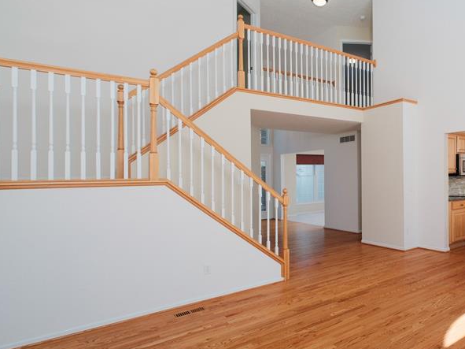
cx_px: 387
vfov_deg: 54.9
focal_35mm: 25
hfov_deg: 62.1
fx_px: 336
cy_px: 176
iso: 640
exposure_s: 1/250
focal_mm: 10
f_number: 6.4
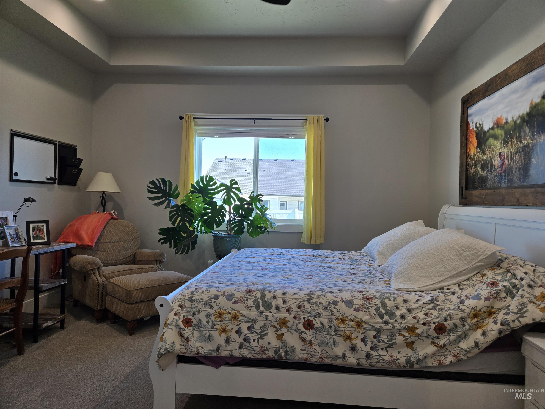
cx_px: 272
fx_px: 362
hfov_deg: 73.9
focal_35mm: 23
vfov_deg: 58.9
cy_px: 204
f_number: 1.8
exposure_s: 1/120
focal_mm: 5.4
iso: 40
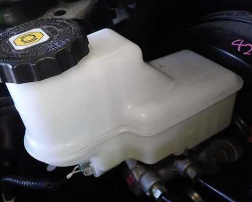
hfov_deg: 50.1
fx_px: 268
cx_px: 107
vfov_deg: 41.1
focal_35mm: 36
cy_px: 101
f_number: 2.3
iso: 200
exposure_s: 1/60
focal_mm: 5.4
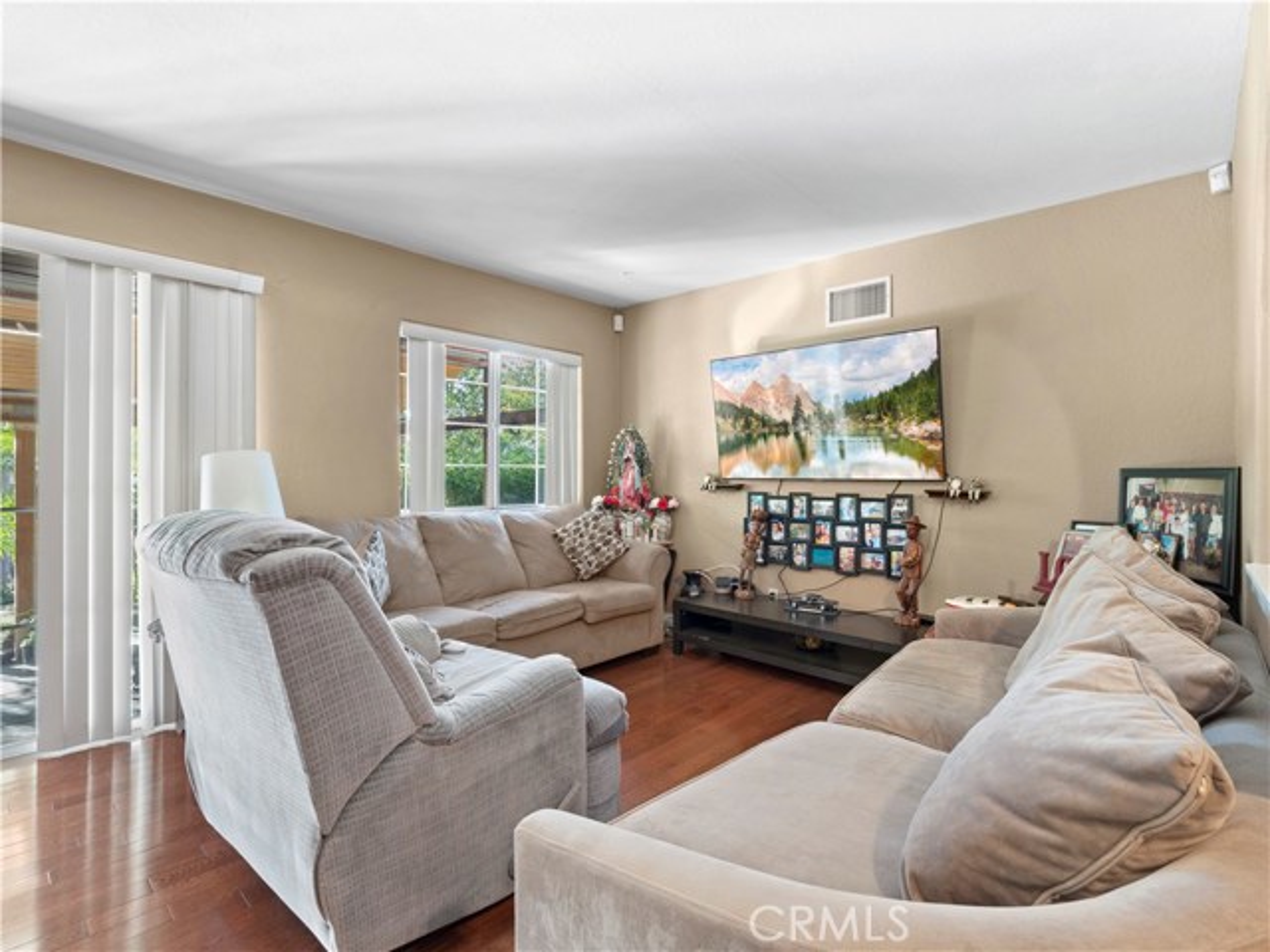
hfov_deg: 94.5
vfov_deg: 78.1
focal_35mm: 16
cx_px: 635
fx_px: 587
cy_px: 476
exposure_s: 3.2
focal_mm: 8
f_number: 8
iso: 200
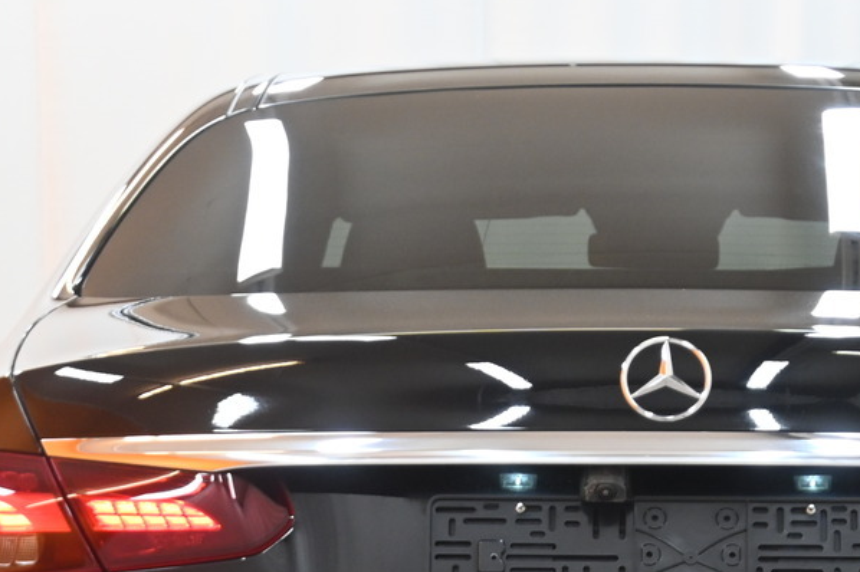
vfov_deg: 10.9
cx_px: 689
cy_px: 664
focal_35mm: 124
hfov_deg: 16.4
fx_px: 2961
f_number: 4.8
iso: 800
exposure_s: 1/50
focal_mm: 30.5
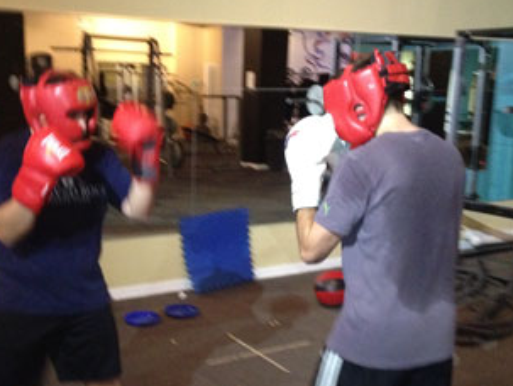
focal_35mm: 52
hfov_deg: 36.8
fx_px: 772
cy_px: 251
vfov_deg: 27.9
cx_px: 237
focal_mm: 4.28
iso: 500
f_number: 2.4
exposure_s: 1/16
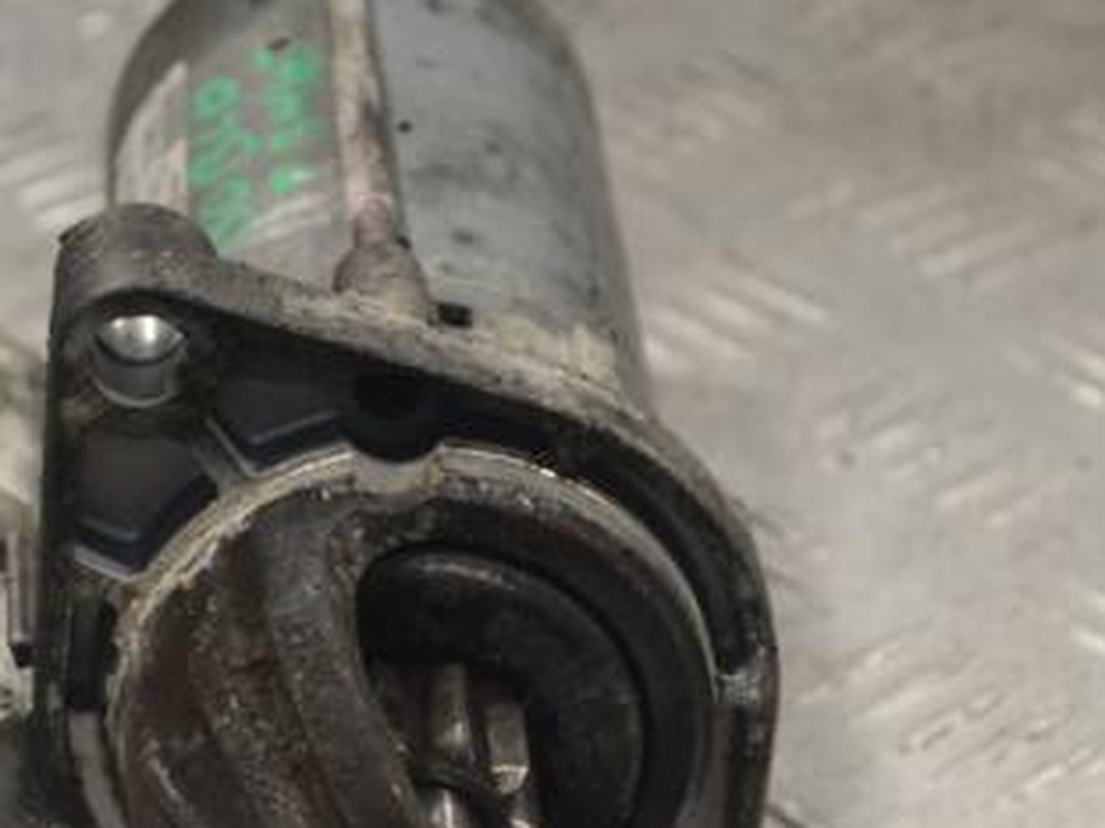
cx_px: 259
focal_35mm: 153
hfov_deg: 12.9
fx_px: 4880
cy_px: 618
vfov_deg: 9.7
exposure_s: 1/250
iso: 3200
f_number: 8
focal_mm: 55
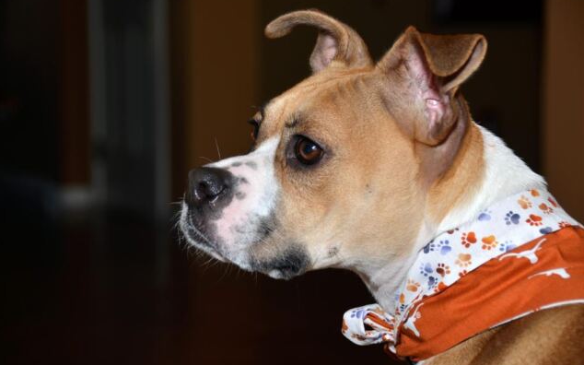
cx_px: 291
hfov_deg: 18.1
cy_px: 182
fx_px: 1838
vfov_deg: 11.3
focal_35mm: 116
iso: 100
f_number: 5
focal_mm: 75
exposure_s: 1/60
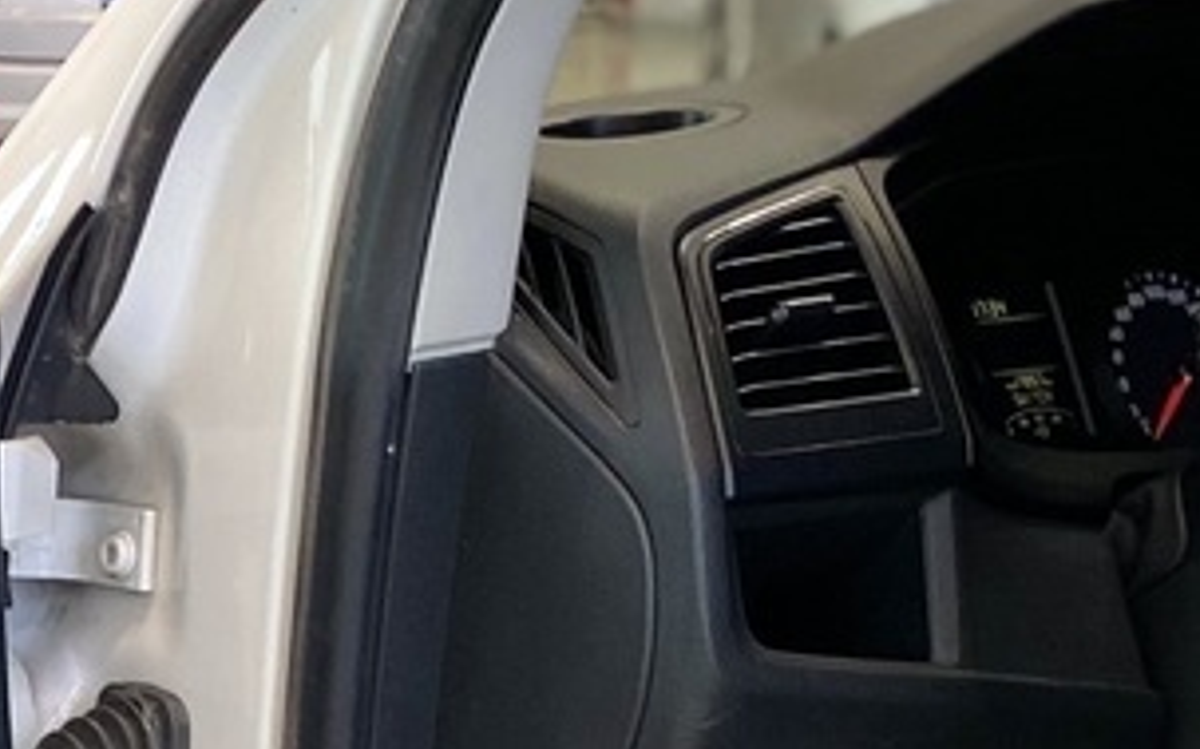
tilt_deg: -18.7
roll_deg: -0.3
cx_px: -242
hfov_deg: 15.4
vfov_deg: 9.5
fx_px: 4282
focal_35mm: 131
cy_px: 1312
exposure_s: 1/100
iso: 80
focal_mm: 4.25
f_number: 1.8
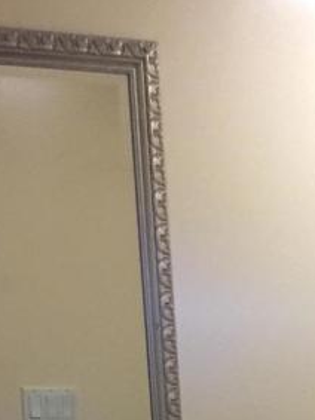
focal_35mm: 105
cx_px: 444
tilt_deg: -15.9
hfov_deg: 13.4
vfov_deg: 16.5
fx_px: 1275
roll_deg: -0.7
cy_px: 684
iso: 125
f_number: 2.2
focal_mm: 4.15
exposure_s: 1/8
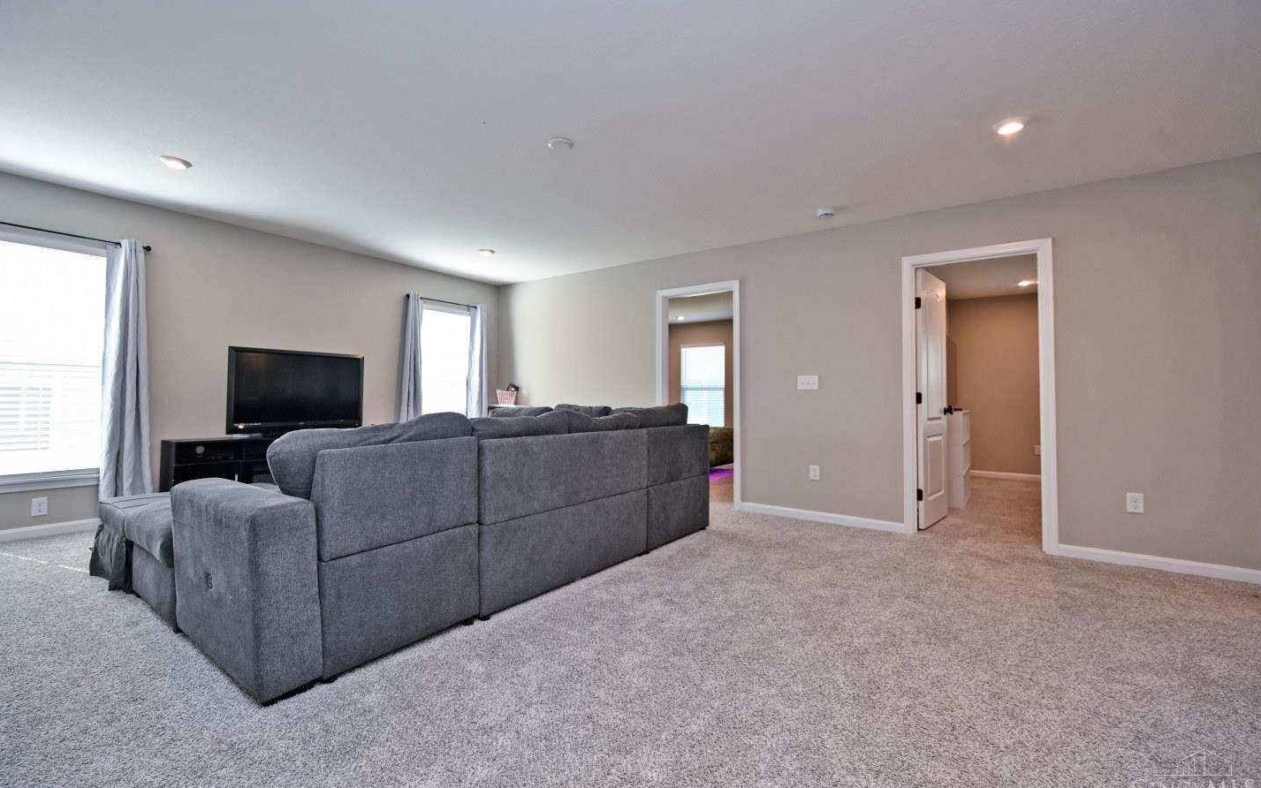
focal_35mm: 15
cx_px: 604
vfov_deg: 74.8
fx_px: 516
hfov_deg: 101.4
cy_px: 377
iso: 200
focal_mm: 14
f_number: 4.5
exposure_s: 1/80
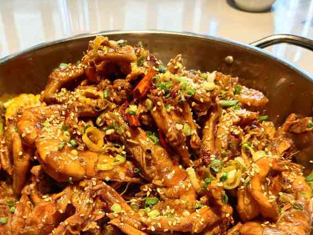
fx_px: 389
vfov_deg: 32.3
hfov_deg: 43.7
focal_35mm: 43
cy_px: 200
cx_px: 135
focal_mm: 4.27
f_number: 1.79
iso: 73
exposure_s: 1/120
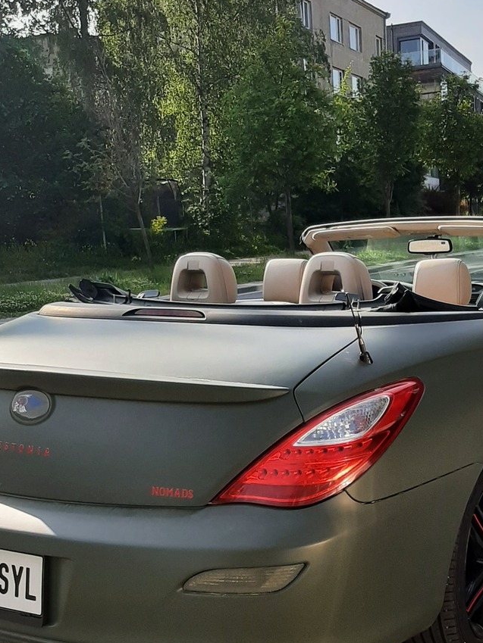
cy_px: 442
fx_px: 911
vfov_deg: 38.4
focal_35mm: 49
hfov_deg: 29.4
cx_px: 332
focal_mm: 3.93
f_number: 1.7
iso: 40
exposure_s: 1/1171
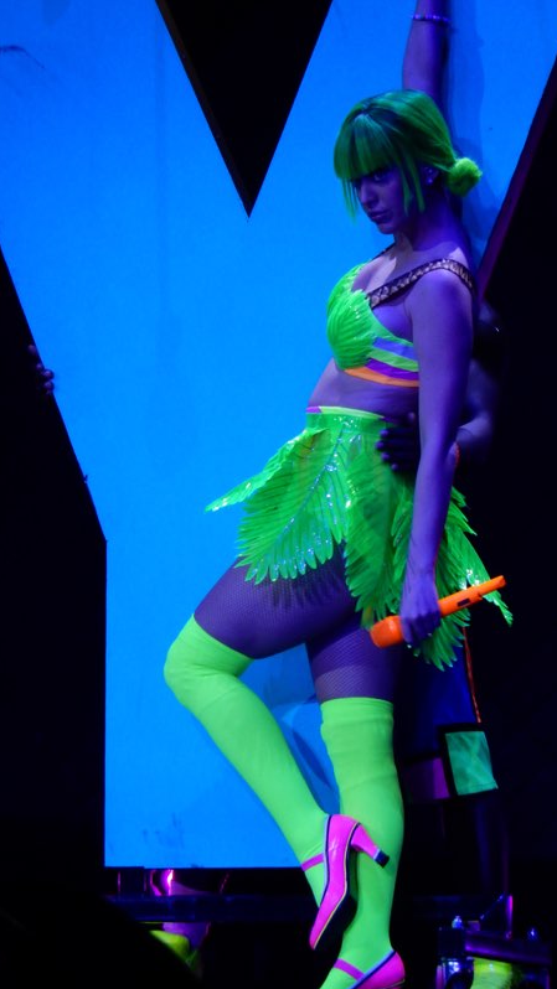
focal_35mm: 459
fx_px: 12049
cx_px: 309
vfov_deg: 4.7
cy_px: 494
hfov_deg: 2.6
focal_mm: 75.4
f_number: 6.2
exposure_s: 1/60
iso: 400
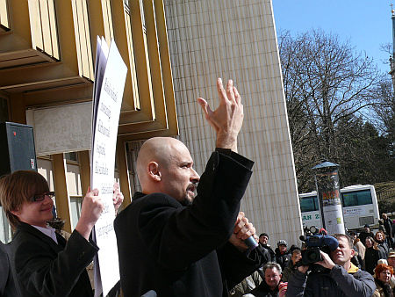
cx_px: 198
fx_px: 731
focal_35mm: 64
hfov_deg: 30.3
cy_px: 148
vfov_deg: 23.0
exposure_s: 1/400
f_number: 6.3
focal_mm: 10.5
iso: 100
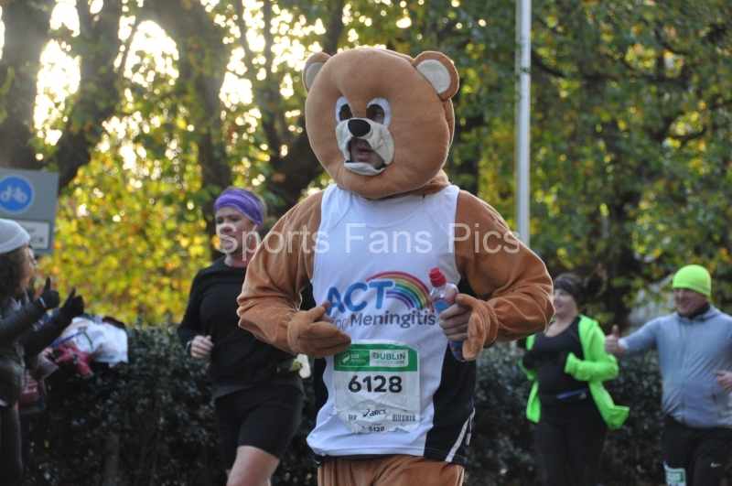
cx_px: 366
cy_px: 243
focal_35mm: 98
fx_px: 1980
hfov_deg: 20.9
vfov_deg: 14.0
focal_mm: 65
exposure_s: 1/800
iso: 2000
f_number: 5
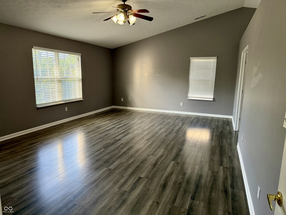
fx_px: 198
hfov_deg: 71.6
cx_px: 143
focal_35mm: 24
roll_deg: -1.6
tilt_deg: -11.3
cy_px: 108
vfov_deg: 56.8
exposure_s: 1/167
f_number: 1.78
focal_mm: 6.76
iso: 200
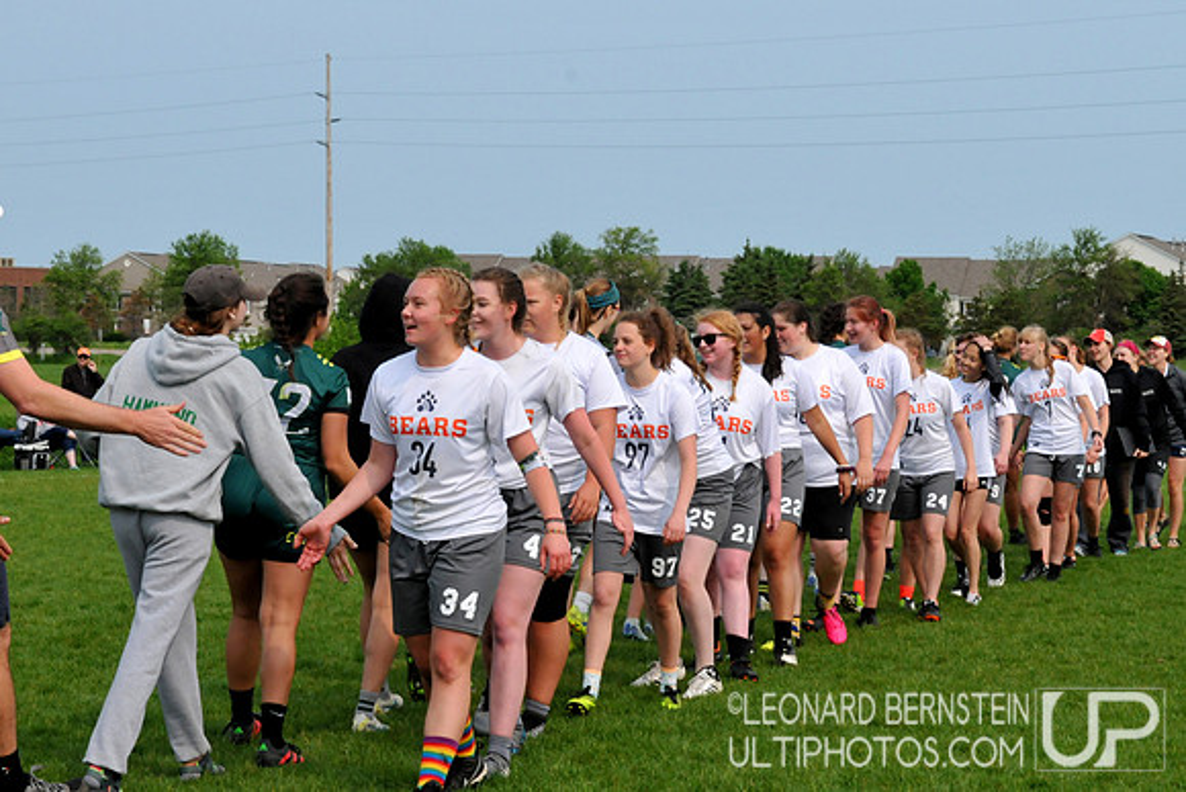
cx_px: 593
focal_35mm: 75
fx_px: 2471
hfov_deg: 27.0
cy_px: 396
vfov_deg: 18.2
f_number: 11
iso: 800
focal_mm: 50
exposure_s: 1/1000
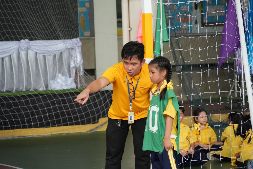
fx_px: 1065
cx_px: 126
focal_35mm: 152
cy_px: 84
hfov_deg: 13.6
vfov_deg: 9.1
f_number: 5.6
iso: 1250
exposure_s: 1/500
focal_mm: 101
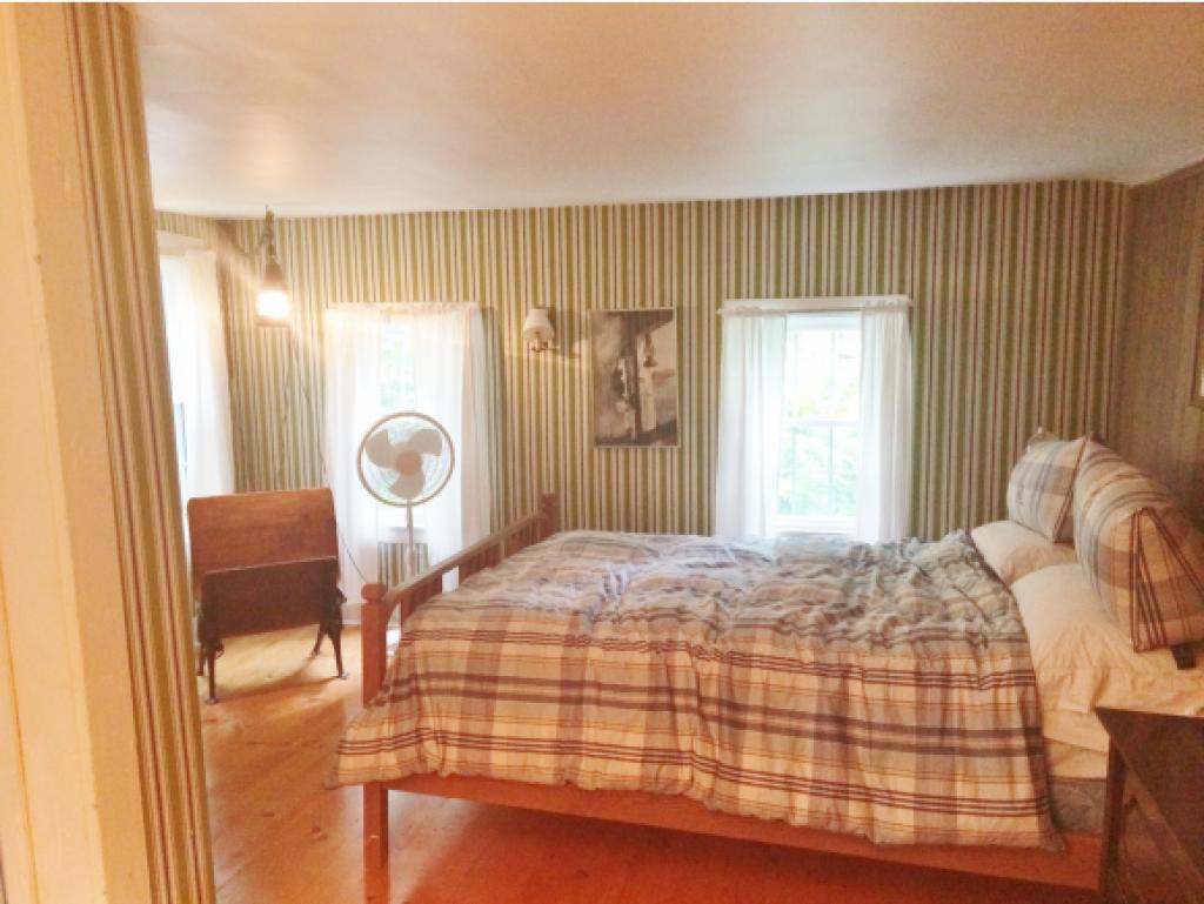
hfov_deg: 61.6
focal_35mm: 29
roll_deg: +1.2
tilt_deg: -6.8
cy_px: 452
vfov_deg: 48.3
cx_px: 602
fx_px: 1009
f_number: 2.2
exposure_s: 1/30
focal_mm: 4.15
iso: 200
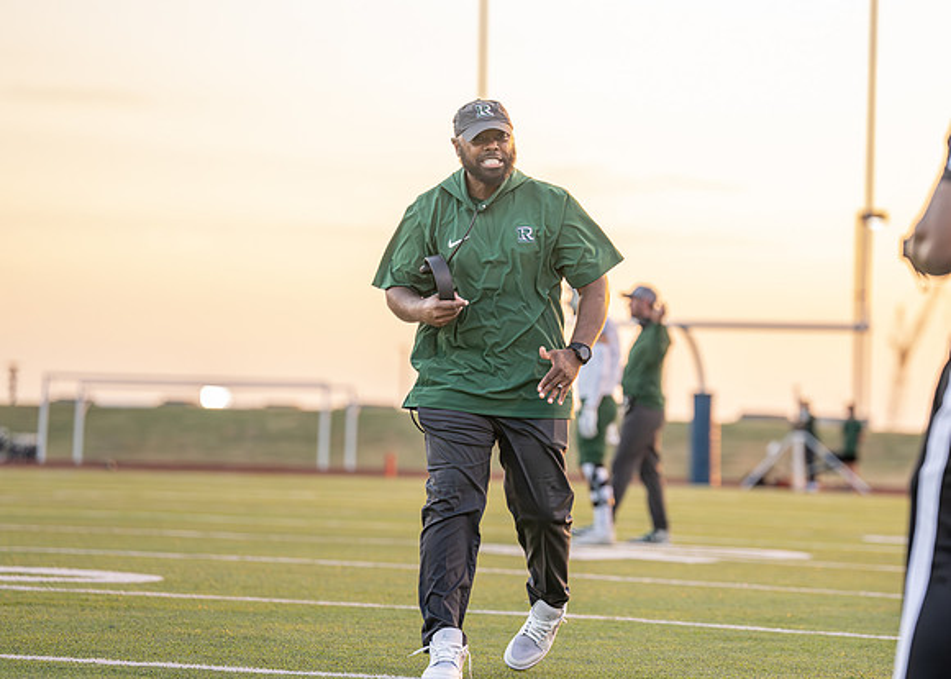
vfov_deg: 9.0
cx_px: 570
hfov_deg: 12.6
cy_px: 296
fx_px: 4306
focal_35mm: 159
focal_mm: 132
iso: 1250
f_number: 2.8
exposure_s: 1/1250
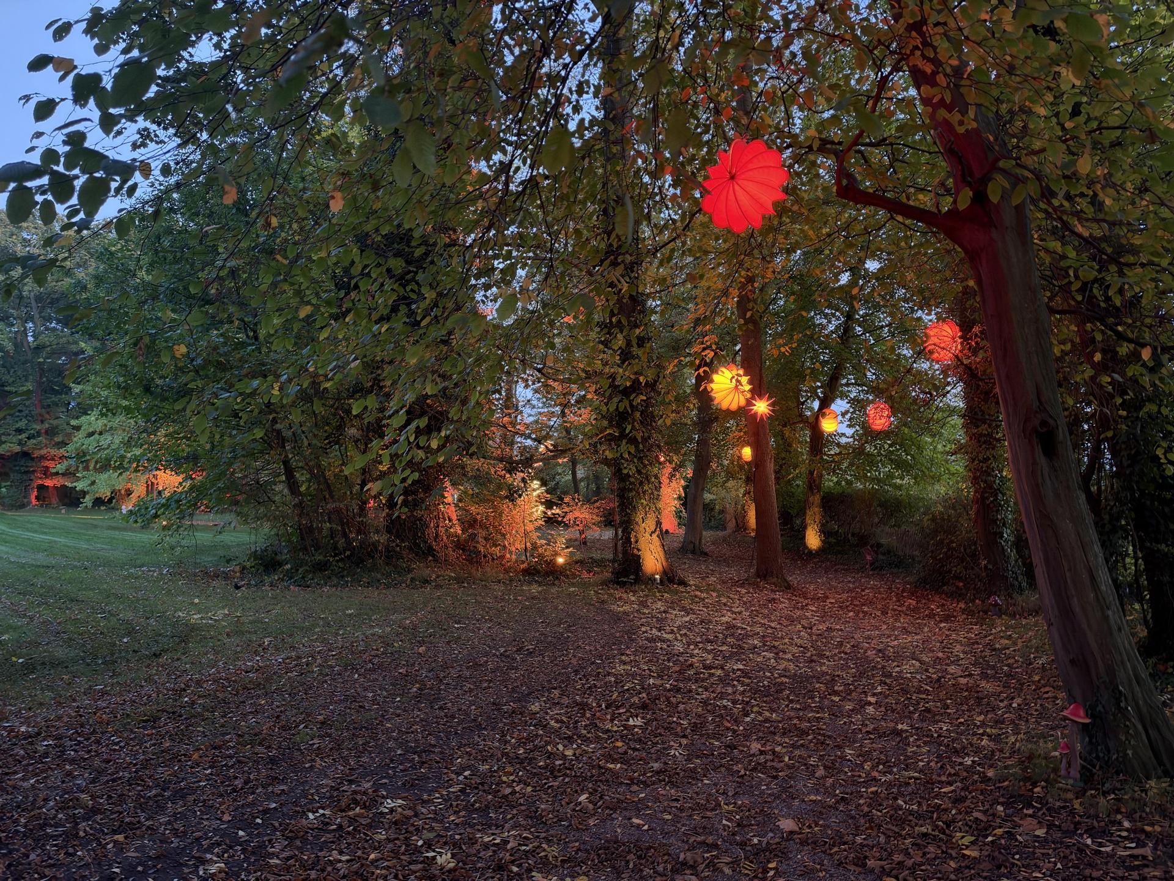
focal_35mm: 24
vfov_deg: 56.8
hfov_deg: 71.6
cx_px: 587
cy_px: 440
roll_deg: -1.0
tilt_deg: +5.2
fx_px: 814
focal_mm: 6.93
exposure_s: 1/25
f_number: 1.48
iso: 640
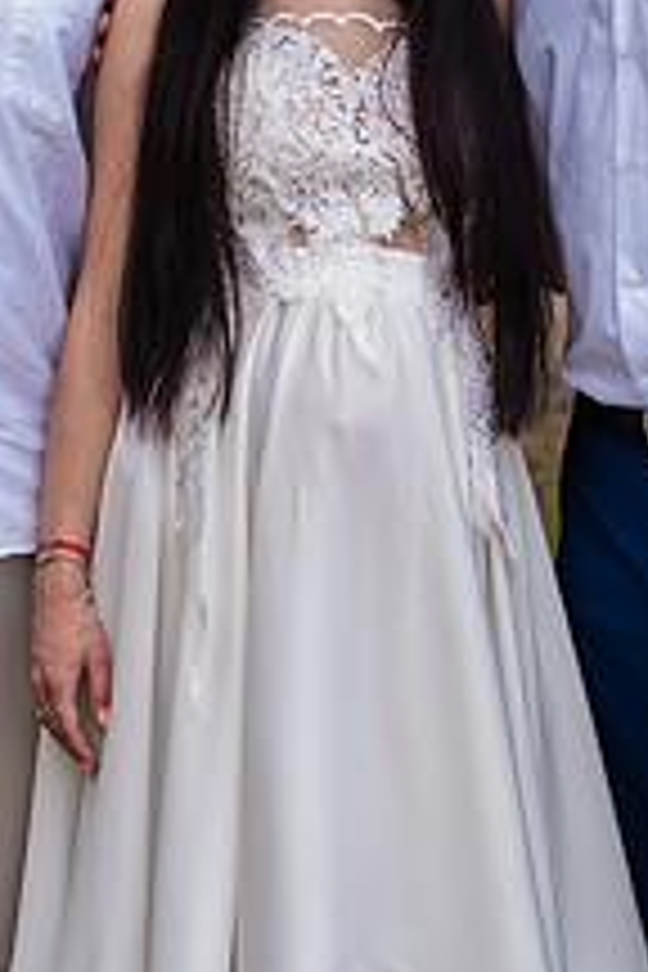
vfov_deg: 10.4
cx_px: 258
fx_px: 5319
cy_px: 211
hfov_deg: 7.0
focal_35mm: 197
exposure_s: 1/320
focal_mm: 62
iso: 200
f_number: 3.5
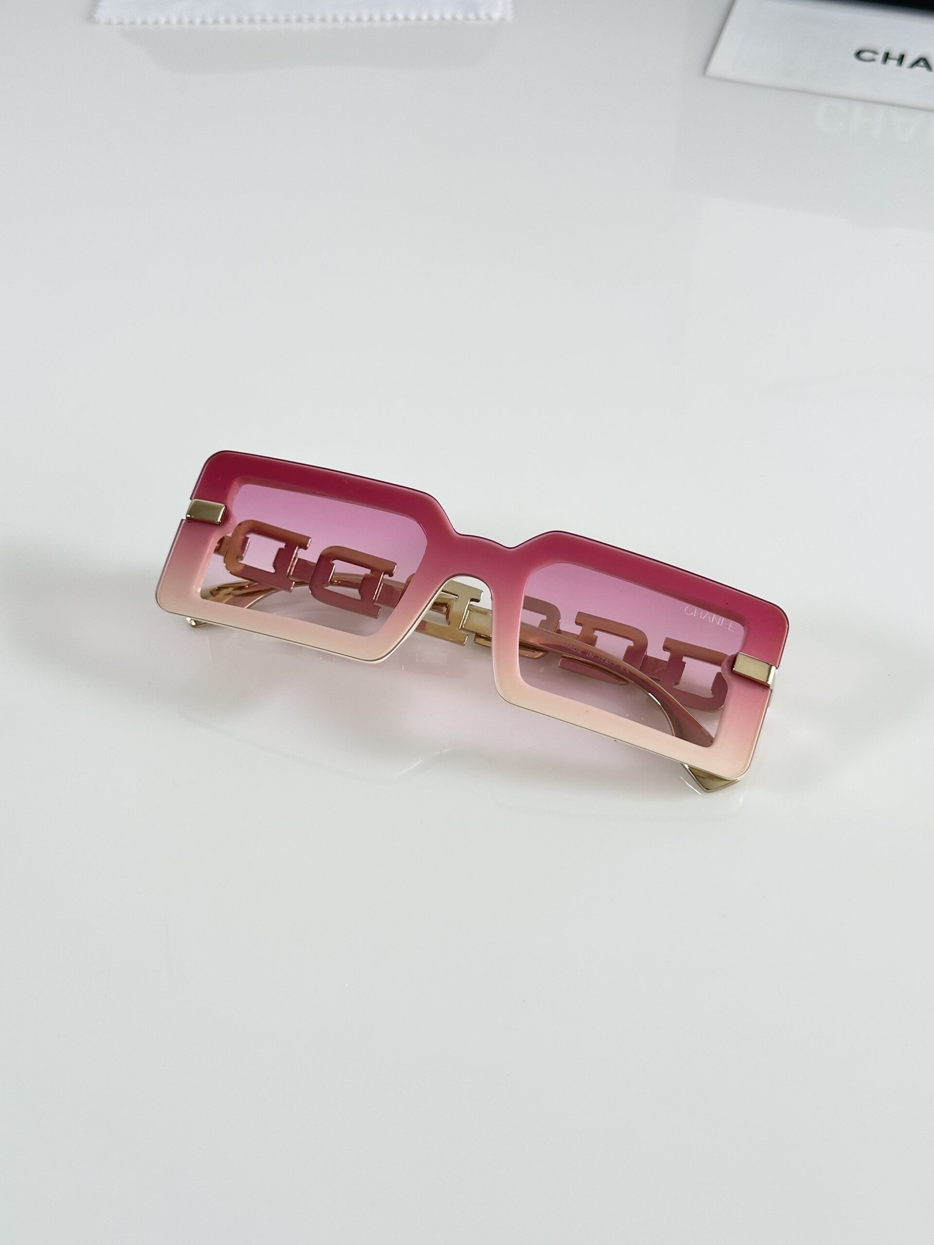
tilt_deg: -48.4
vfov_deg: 39.7
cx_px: 467
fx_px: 1727
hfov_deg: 30.3
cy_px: 622
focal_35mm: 48
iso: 50
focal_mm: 6.86
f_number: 1.78
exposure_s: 1/121
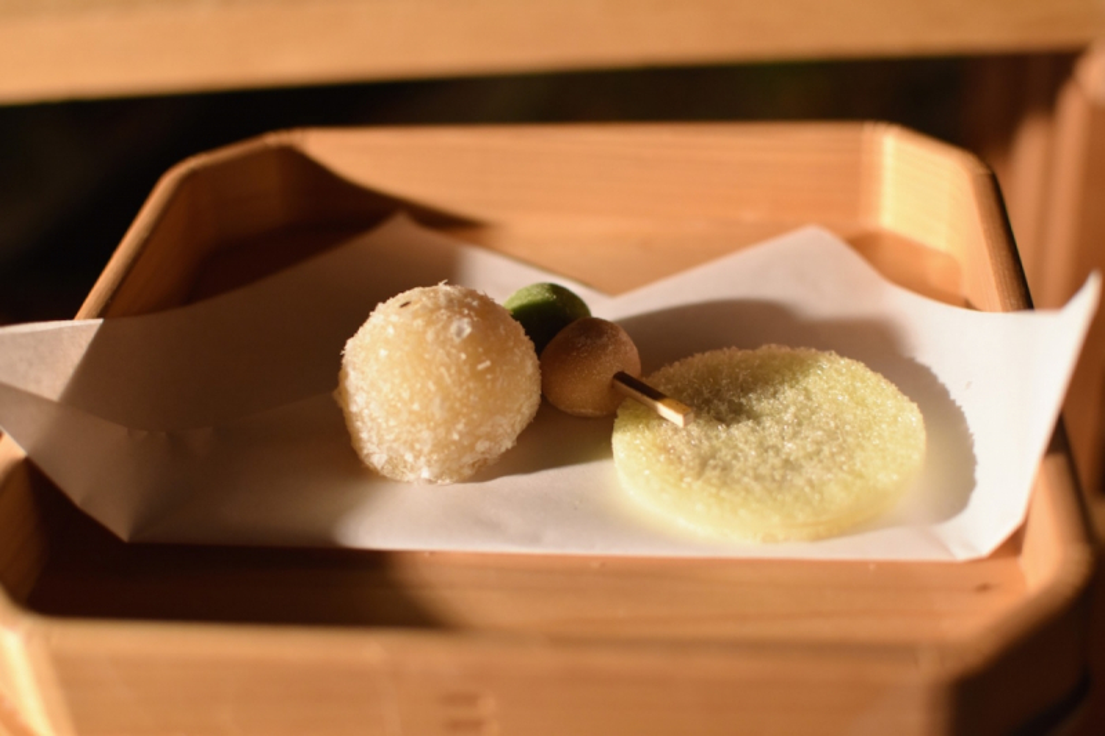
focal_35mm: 52
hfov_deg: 37.9
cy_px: 368
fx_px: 1611
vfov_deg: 25.7
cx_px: 552
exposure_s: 1/60
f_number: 2.2
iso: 800
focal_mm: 35
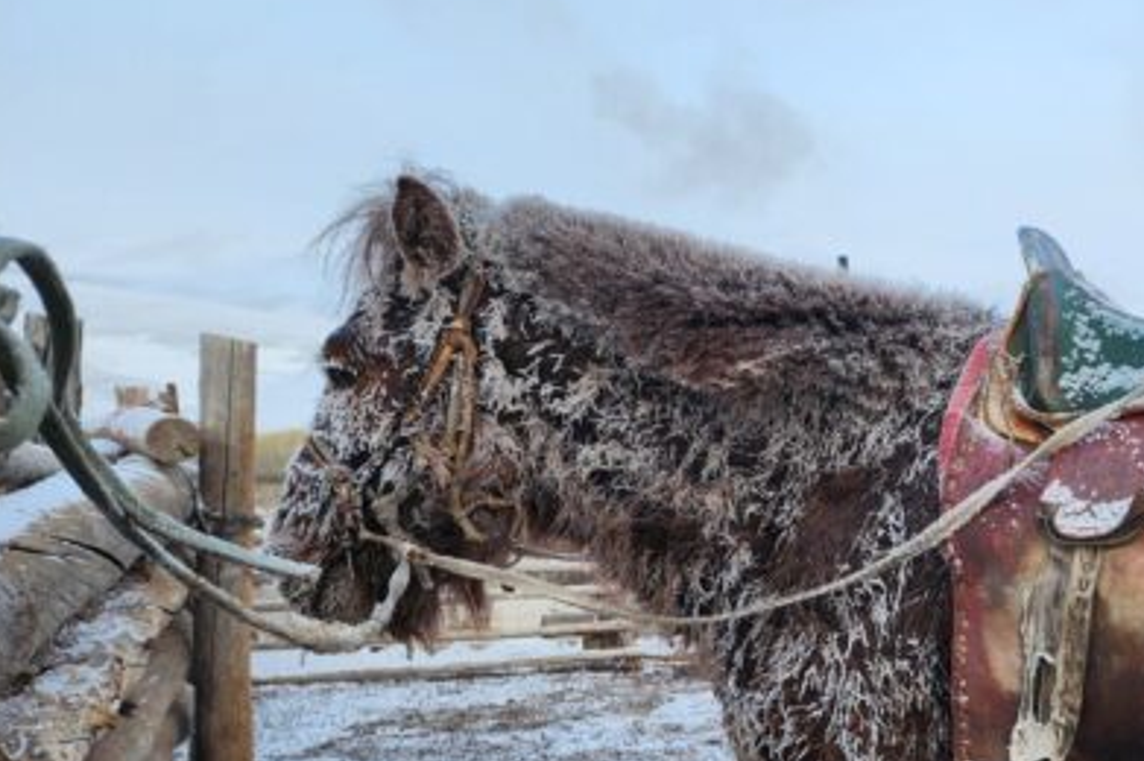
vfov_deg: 26.5
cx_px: 1156
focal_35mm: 49
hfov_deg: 36.2
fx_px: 1556
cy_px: 691
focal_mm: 6.4
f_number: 1.8
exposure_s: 1/337
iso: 12
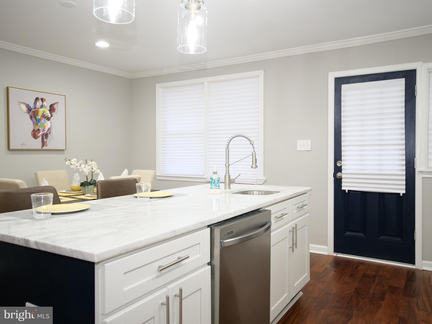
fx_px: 349
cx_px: 216
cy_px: 162
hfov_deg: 63.4
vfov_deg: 49.7
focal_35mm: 28
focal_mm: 14
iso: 400
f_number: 4
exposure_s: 1/15
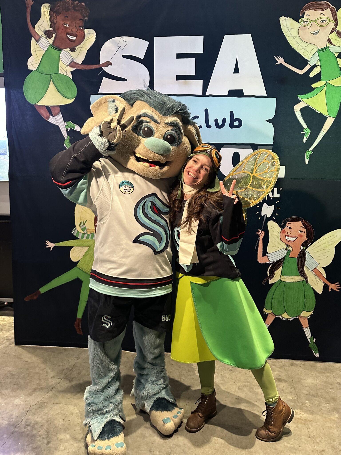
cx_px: 170
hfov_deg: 56.8
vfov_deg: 71.6
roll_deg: -0.6
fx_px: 315
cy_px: 228
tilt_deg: -3.7
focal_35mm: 24
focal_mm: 6.86
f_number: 1.78
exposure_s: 1/60
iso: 400
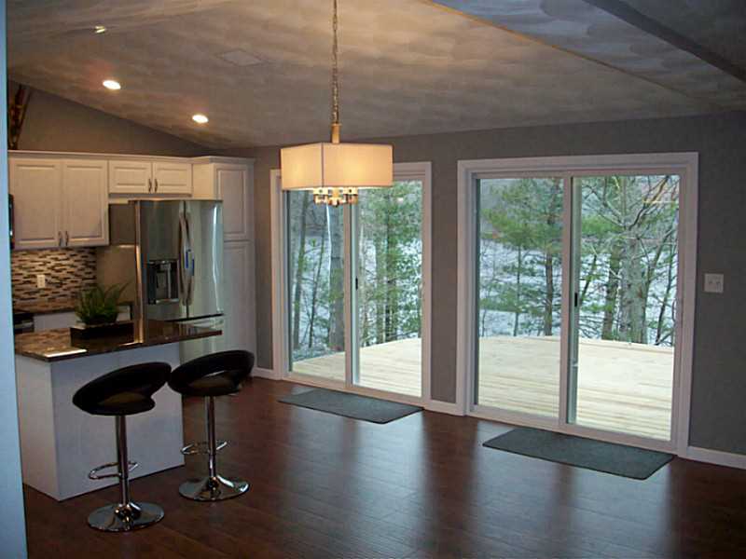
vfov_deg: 38.7
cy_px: 280
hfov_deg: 50.1
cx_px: 373
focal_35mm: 37
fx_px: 797
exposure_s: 1/61.8
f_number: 2.8
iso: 160
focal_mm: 6.2
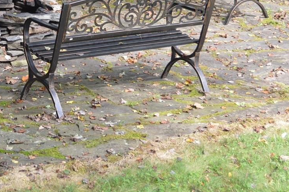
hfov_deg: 17.4
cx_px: 39
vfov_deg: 11.5
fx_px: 930
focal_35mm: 116
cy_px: -61
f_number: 4
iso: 220
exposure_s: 1/125
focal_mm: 28
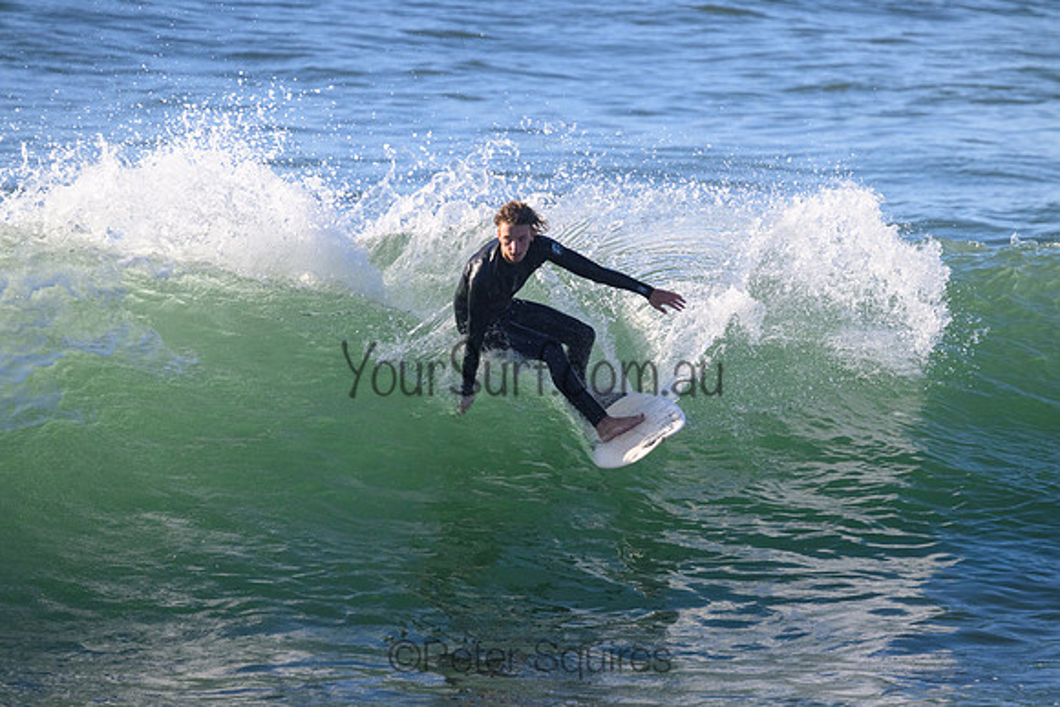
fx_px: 18259
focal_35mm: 620
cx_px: 530
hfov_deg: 3.3
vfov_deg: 2.2
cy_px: 354
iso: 2500
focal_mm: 620
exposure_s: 1/2000
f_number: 11
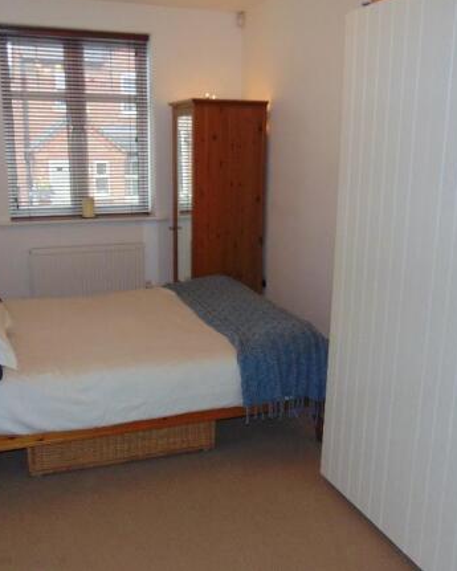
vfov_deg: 54.2
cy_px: 283
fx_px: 558
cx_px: 203
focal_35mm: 33
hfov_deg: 44.5
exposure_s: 1/30
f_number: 3
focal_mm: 4.5
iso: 200
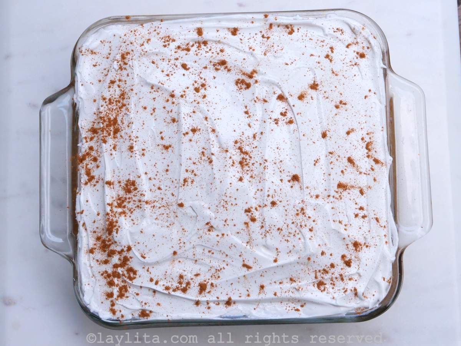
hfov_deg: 30.3
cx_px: 230
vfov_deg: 22.9
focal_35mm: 64
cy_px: 173
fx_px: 853
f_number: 11
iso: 1600
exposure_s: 1/80
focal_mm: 32
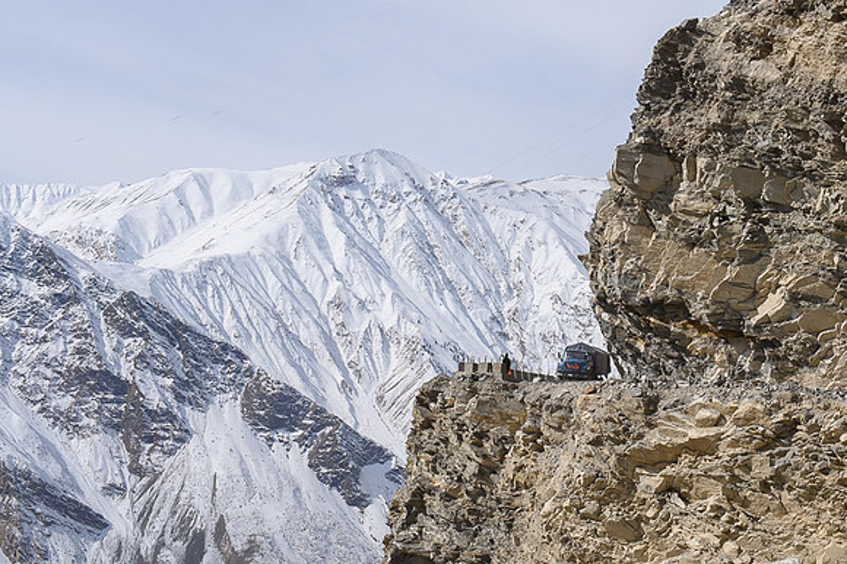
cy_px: 223
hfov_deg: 32.1
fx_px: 1461
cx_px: 548
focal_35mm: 62
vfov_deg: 21.8
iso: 500
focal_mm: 48
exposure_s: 1/1250
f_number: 14
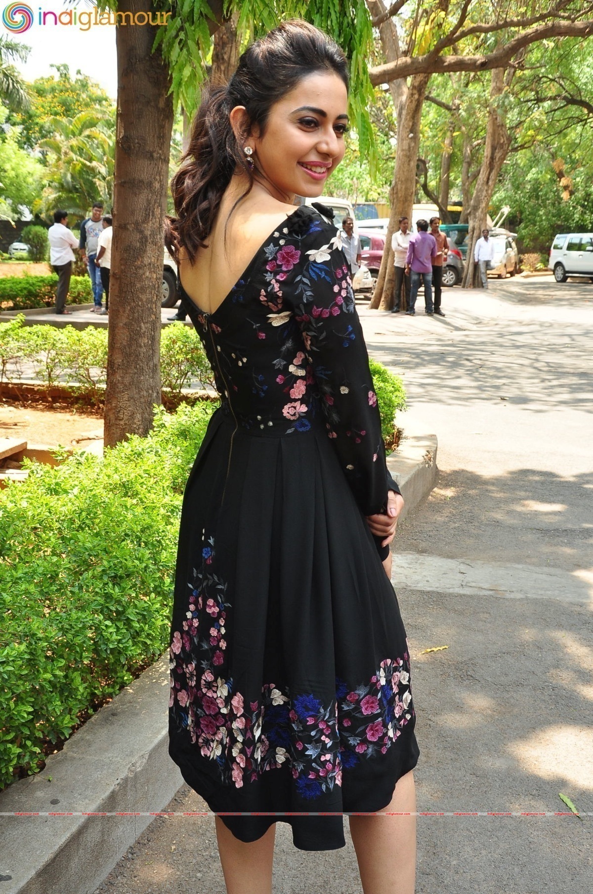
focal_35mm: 45
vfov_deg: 43.7
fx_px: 1115
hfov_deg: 29.8
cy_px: 447
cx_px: 296
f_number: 9
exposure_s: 1/125
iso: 400
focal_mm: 30
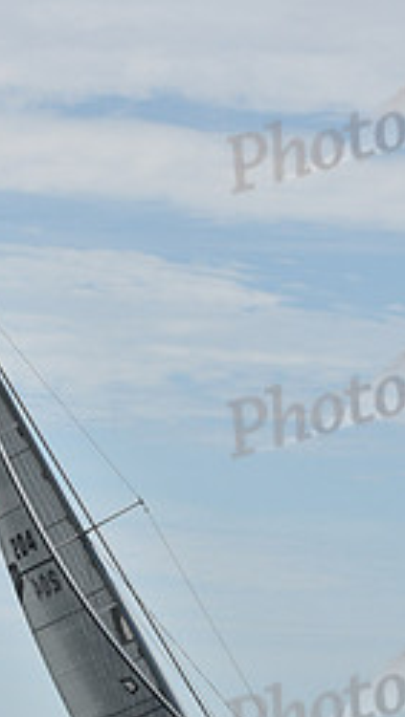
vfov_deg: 7.6
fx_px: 5373
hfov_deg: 4.3
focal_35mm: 282
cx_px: 79
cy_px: 574
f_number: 11
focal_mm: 116
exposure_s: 1/1000
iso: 320
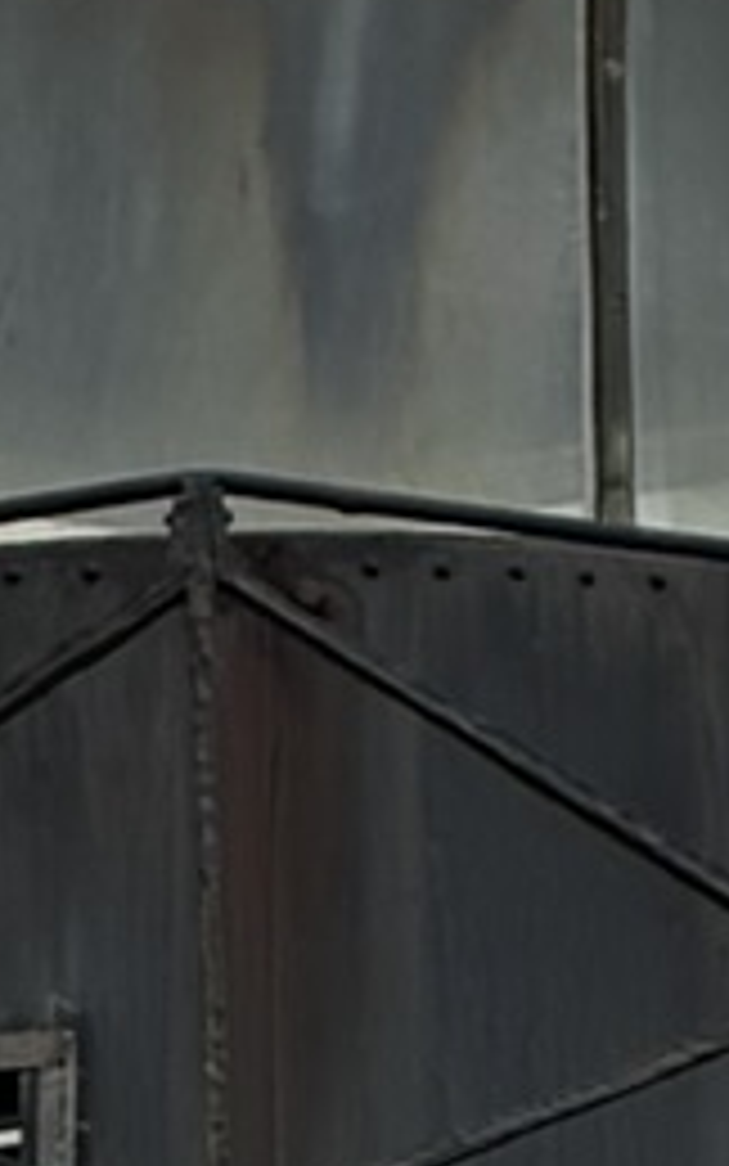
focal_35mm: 838
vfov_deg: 2.5
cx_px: 126
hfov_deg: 1.6
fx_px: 26624
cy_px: 3534
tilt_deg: +15.7
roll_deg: +0.7
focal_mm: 16.89
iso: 32
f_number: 2.8
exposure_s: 1/638
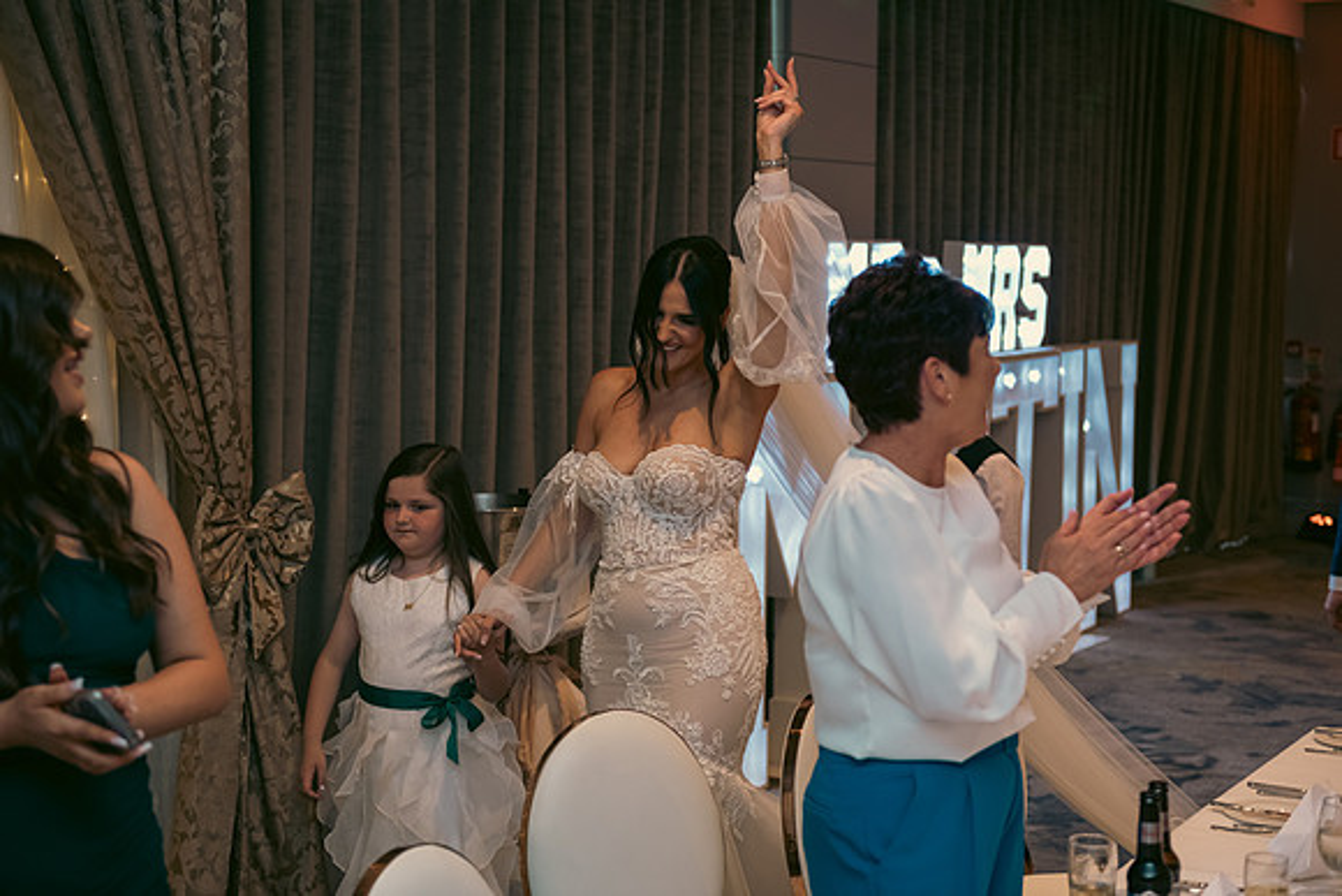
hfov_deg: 34.5
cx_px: 671
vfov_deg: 23.4
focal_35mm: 58
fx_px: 2163
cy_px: 448
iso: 800
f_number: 3.5
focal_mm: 58
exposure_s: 1/160
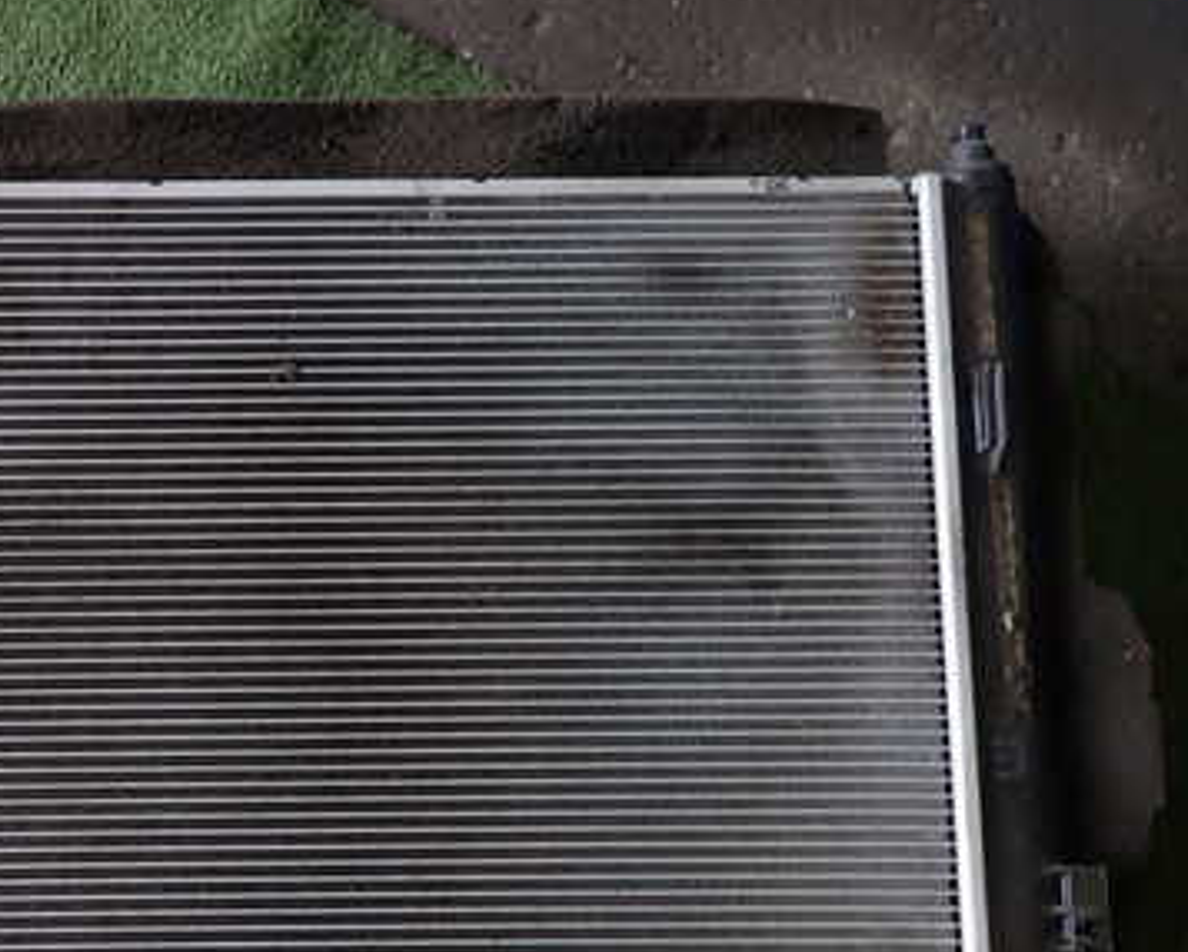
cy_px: 642
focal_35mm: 41
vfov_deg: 36.1
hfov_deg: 43.7
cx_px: 336
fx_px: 1442
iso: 160
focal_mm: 4.5
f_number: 2
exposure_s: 1/60
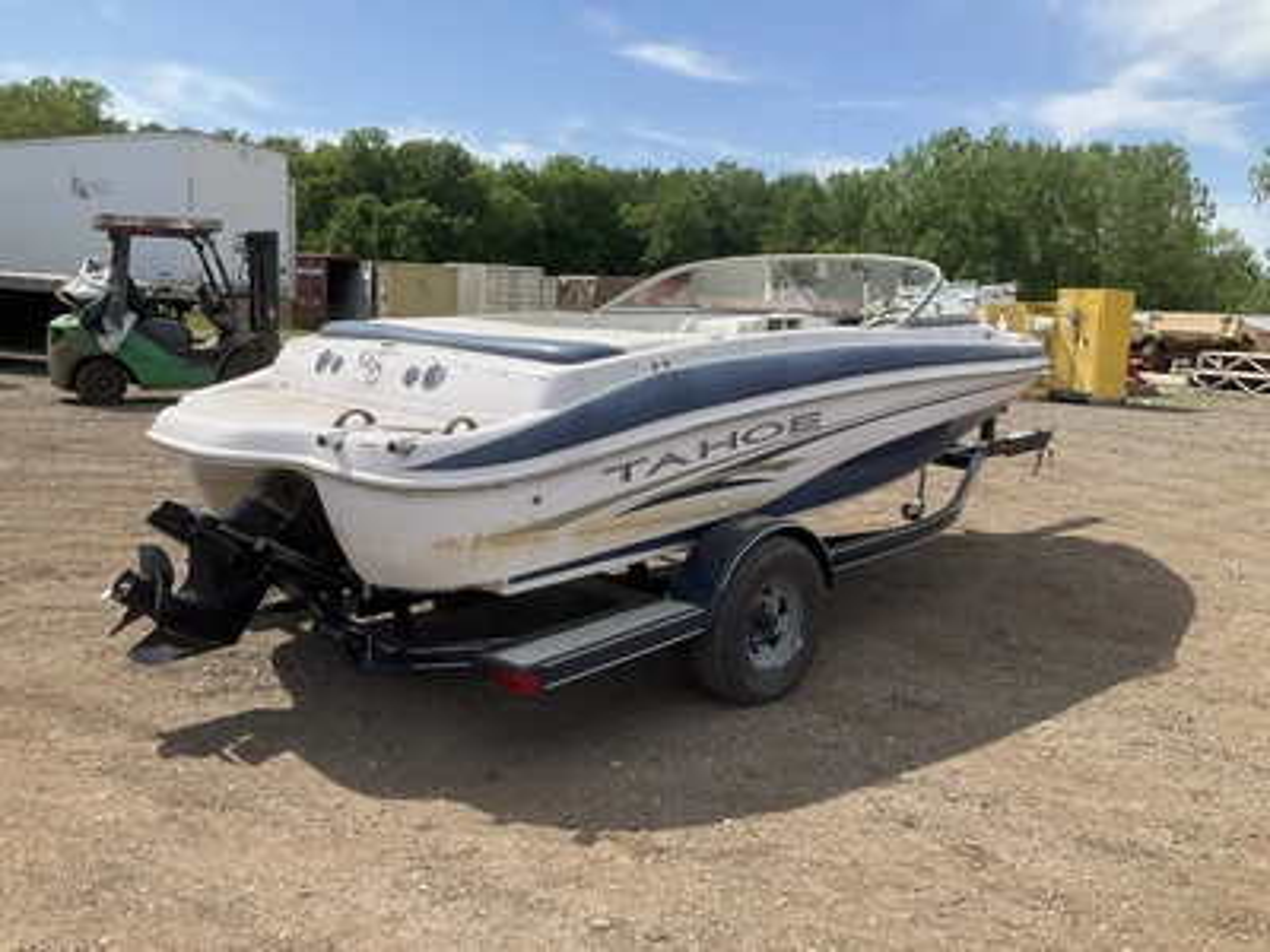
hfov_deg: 61.7
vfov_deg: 48.2
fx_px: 1064
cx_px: 635
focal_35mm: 29
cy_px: 476
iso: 25
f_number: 1.8
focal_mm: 3
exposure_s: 1/1675
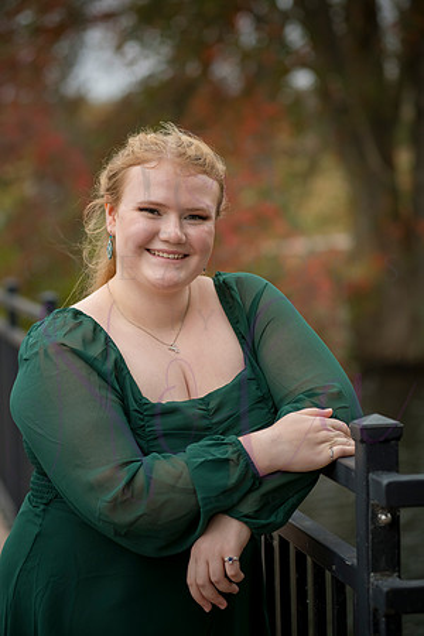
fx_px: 1625
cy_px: 318
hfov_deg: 14.9
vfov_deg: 22.1
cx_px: 212
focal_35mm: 92
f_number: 4
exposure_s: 1/400
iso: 640
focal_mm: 92
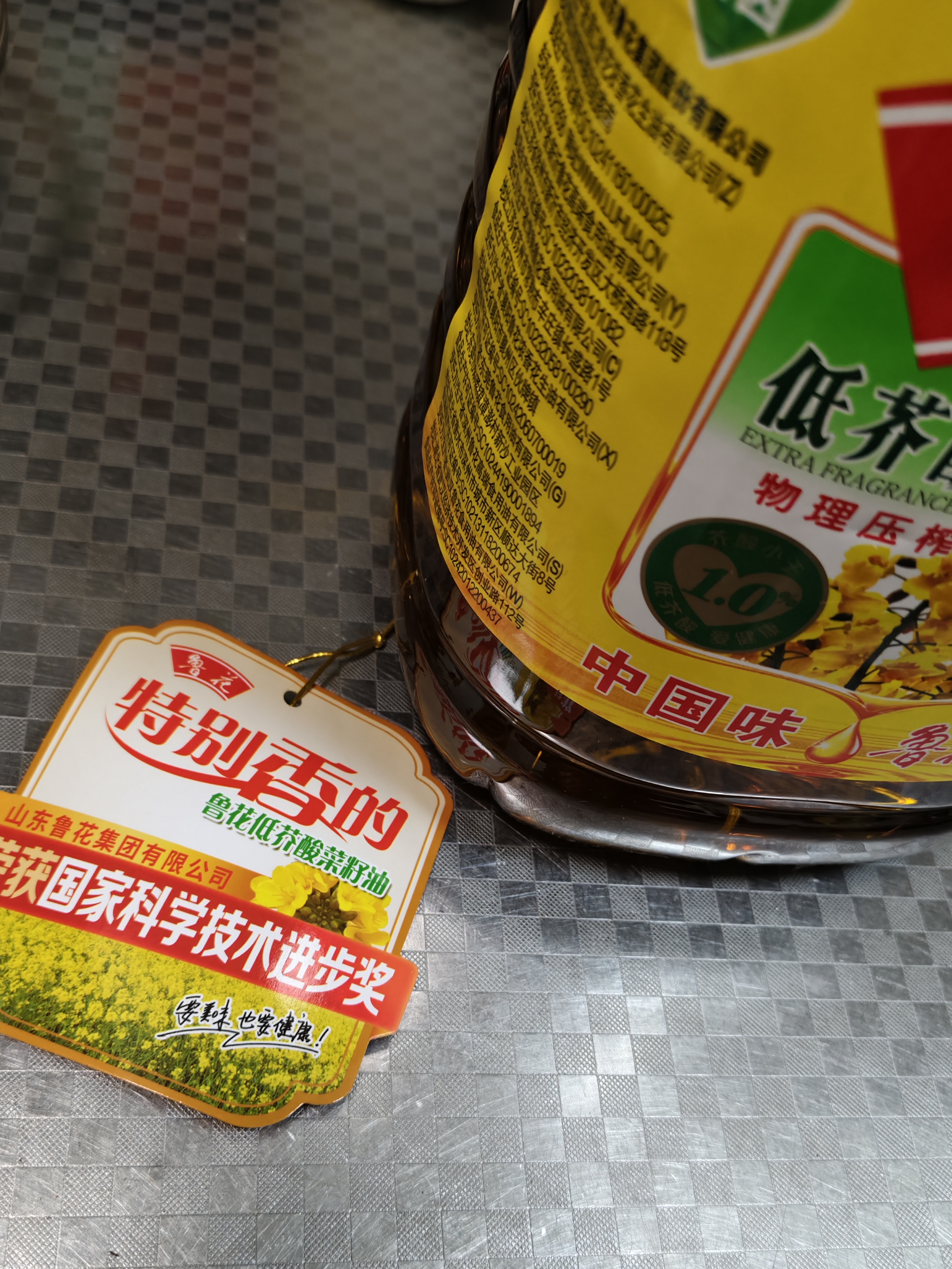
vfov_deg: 59.6
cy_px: 745
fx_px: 1100
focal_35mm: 30
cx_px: 425
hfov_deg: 46.7
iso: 347
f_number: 1.88
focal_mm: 5.56
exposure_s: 1/98.3
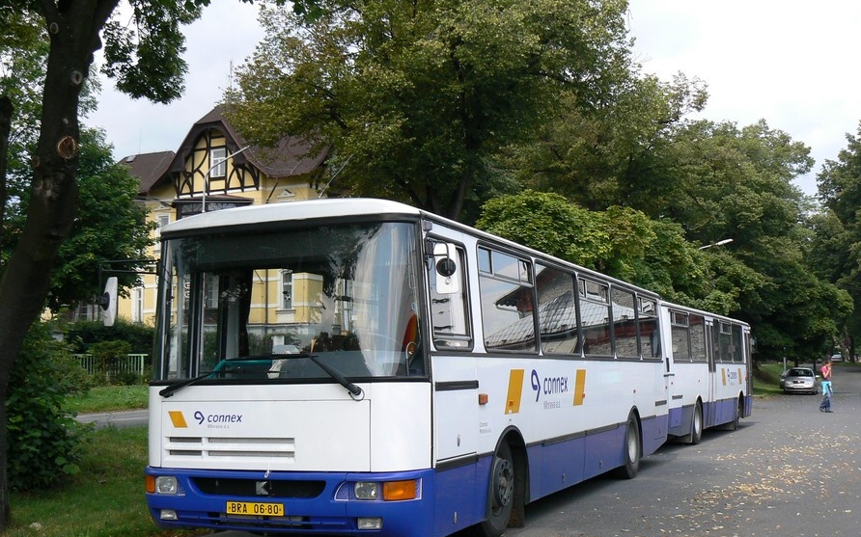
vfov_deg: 28.0
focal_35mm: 46
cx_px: 433
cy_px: 288
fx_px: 1079
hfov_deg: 43.5
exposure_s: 1/640
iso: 100
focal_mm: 7.2
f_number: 2.8
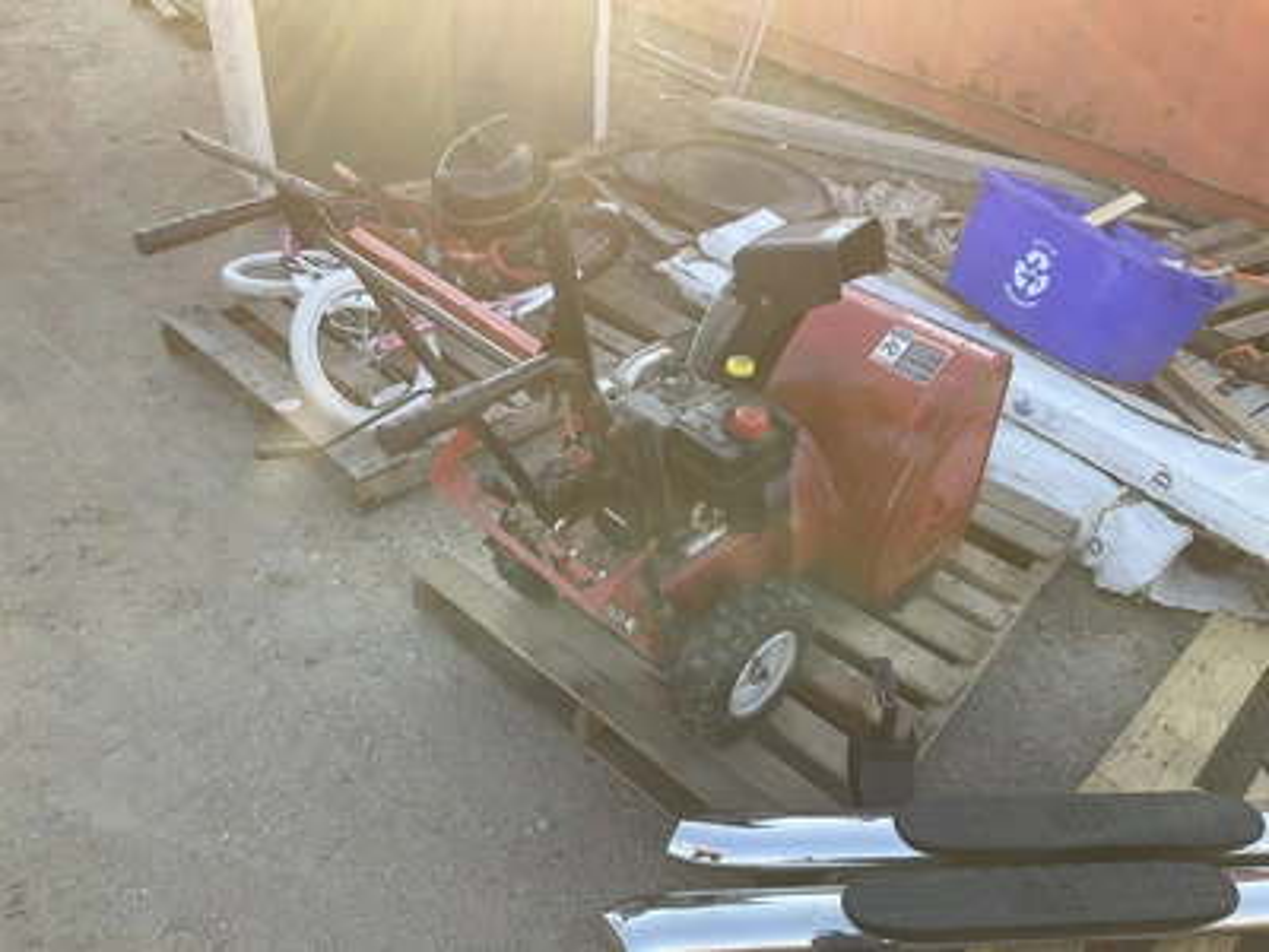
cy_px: 476
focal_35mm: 29
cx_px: 634
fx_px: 1063
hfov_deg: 61.7
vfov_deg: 48.2
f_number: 1.8
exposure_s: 1/247
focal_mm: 3
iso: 25
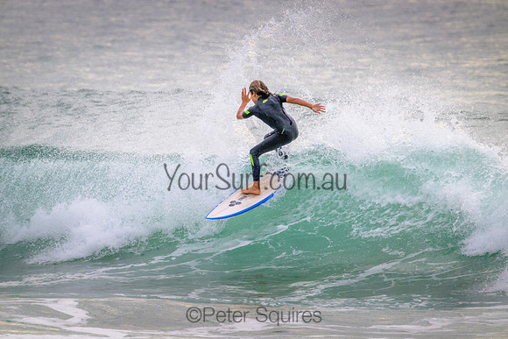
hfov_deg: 2.6
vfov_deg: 1.7
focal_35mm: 800
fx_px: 11291
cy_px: 170
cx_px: 254
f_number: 11
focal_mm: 800
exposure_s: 1/2000
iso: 2000
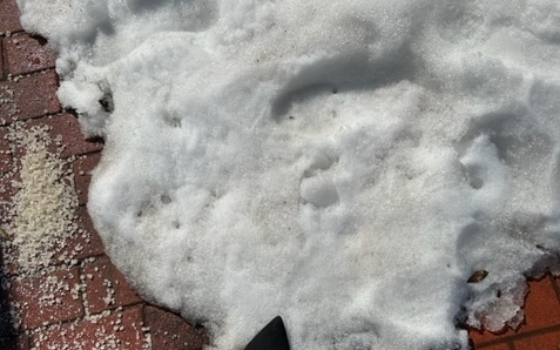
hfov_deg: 52.8
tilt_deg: -71.4
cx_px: 281
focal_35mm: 37
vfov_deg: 34.4
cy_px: 183
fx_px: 565
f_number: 1.5
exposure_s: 1/16393
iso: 50
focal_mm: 5.7
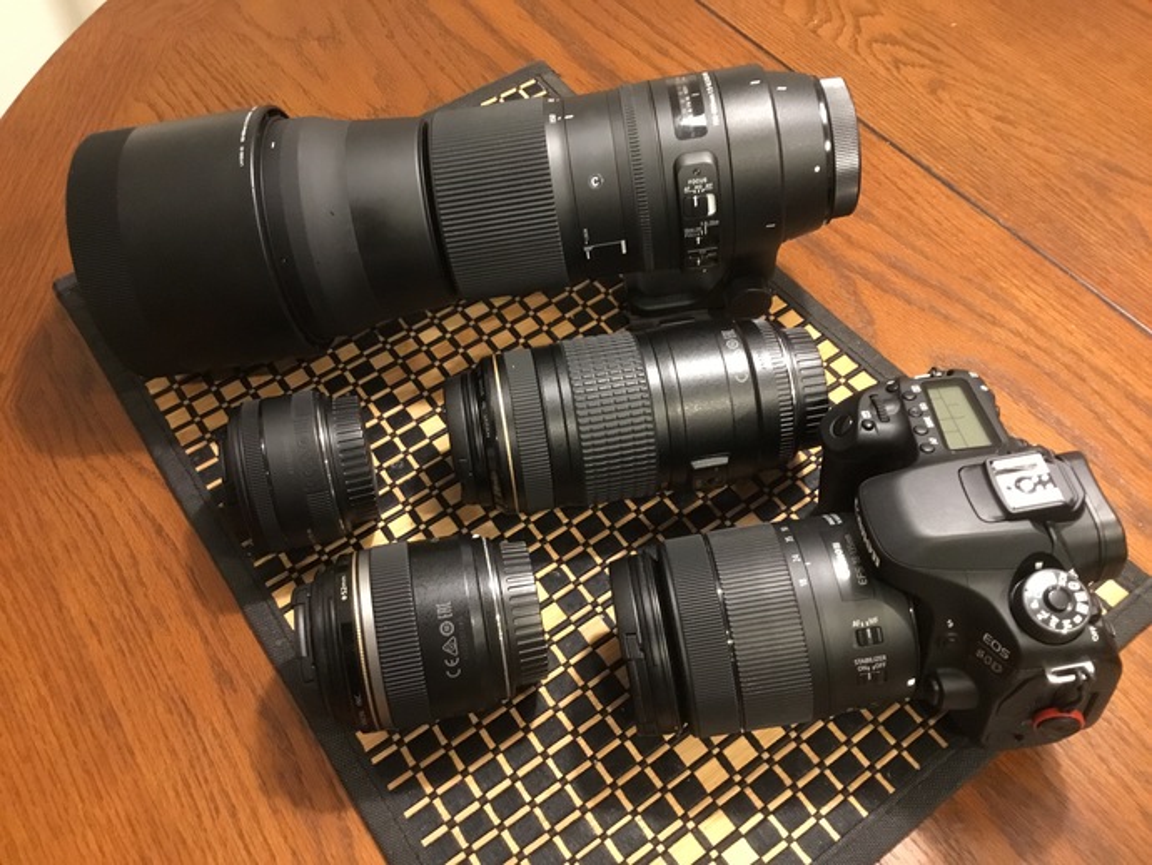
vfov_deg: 45.5
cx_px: 576
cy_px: 432
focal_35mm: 31
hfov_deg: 58.3
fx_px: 1032
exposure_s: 1/15
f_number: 2.4
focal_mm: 3.3
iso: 500
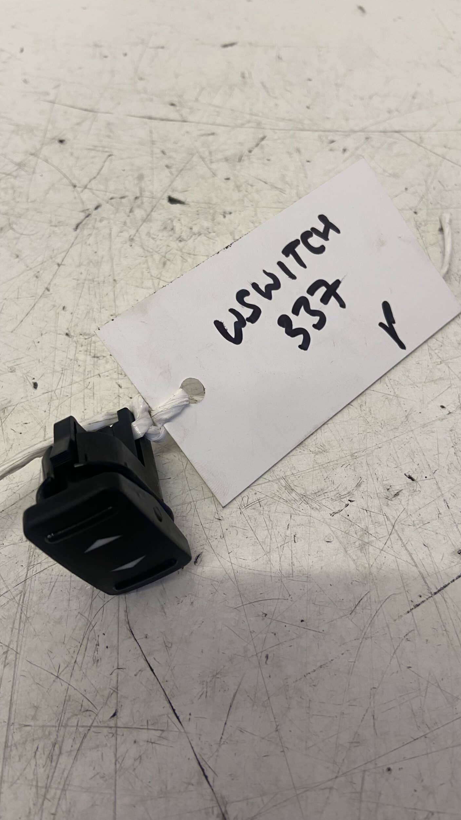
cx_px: 212
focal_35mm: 29
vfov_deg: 66.1
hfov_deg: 40.2
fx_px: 630
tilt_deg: -55.9
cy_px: 418
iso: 80
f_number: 1.8
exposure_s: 1/50
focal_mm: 4.25
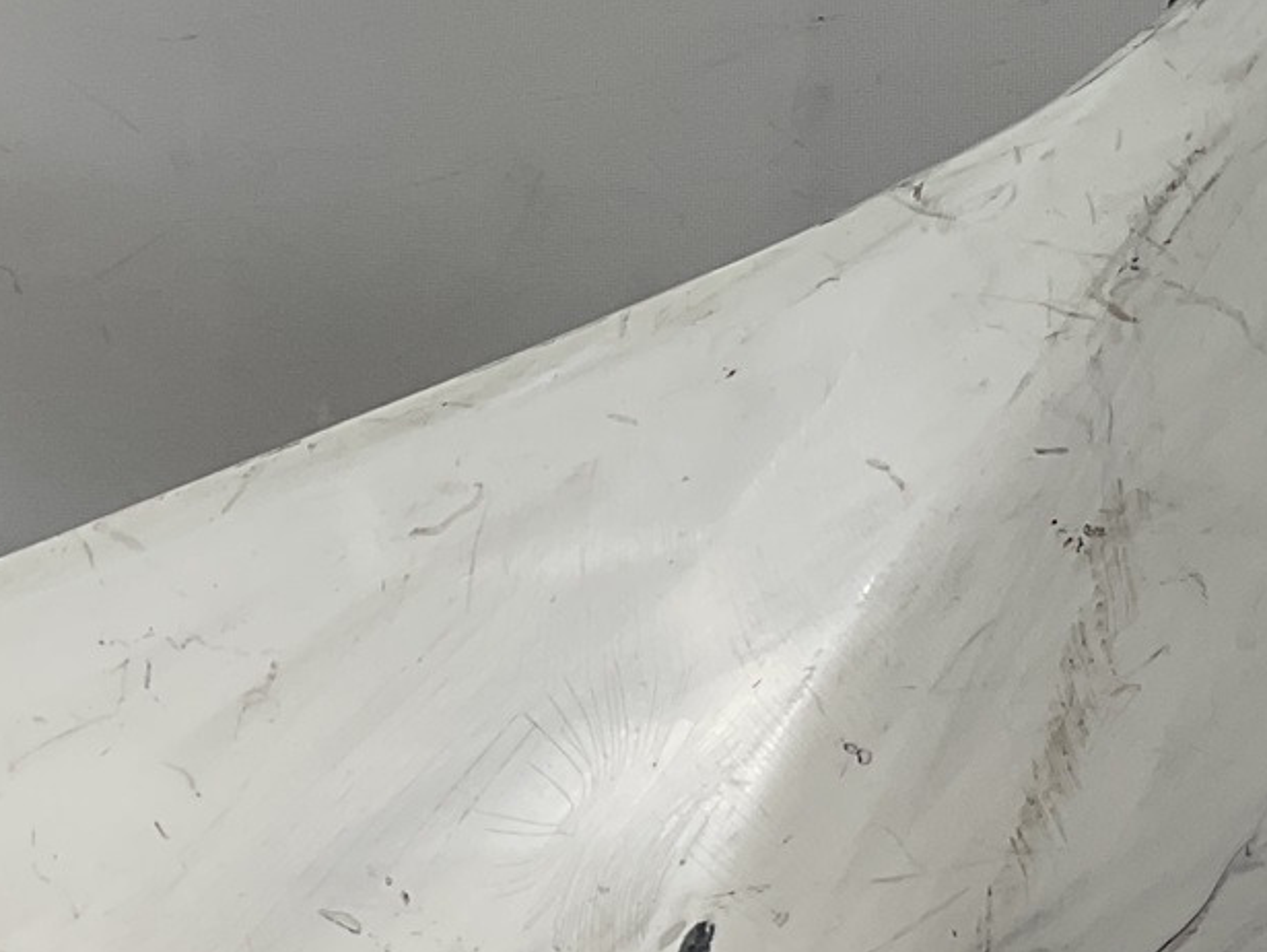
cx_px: 89
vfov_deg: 15.4
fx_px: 3479
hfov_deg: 20.2
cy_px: 880
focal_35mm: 95
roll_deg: +3.6
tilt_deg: -13.9
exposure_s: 1/816
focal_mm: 3
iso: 16
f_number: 1.8
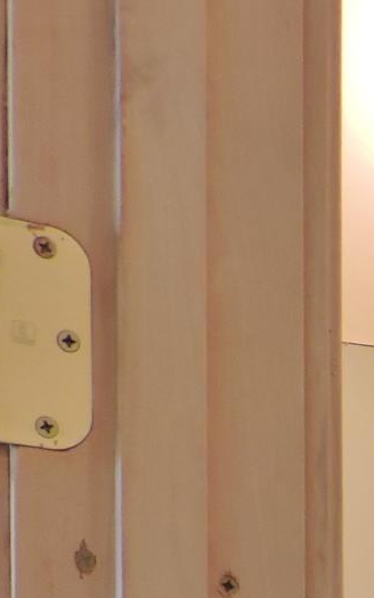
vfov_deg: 17.6
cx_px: 749
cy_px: 1049
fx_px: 1582
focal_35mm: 97
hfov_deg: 12.0
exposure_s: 1/30
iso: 220
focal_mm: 4.3
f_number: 3
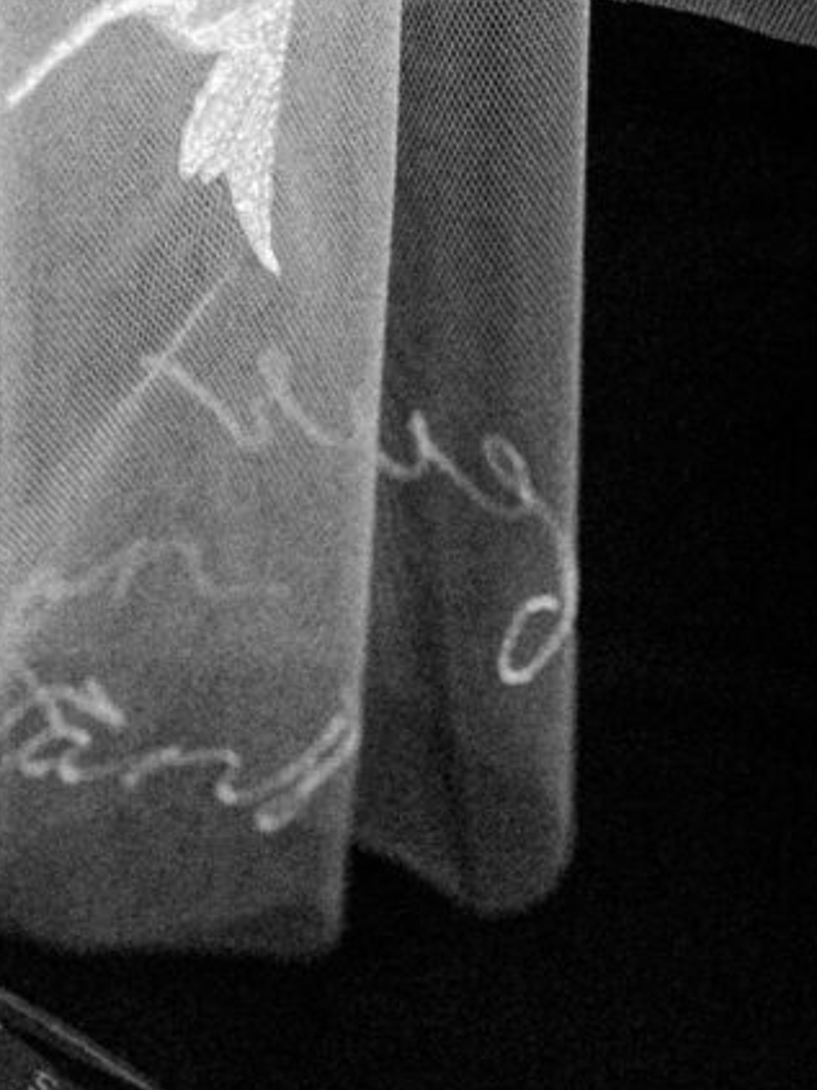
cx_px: -107
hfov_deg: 5.1
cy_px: 585
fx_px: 9162
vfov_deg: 6.8
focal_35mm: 291
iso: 2500
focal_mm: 50
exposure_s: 1/250
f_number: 2.5
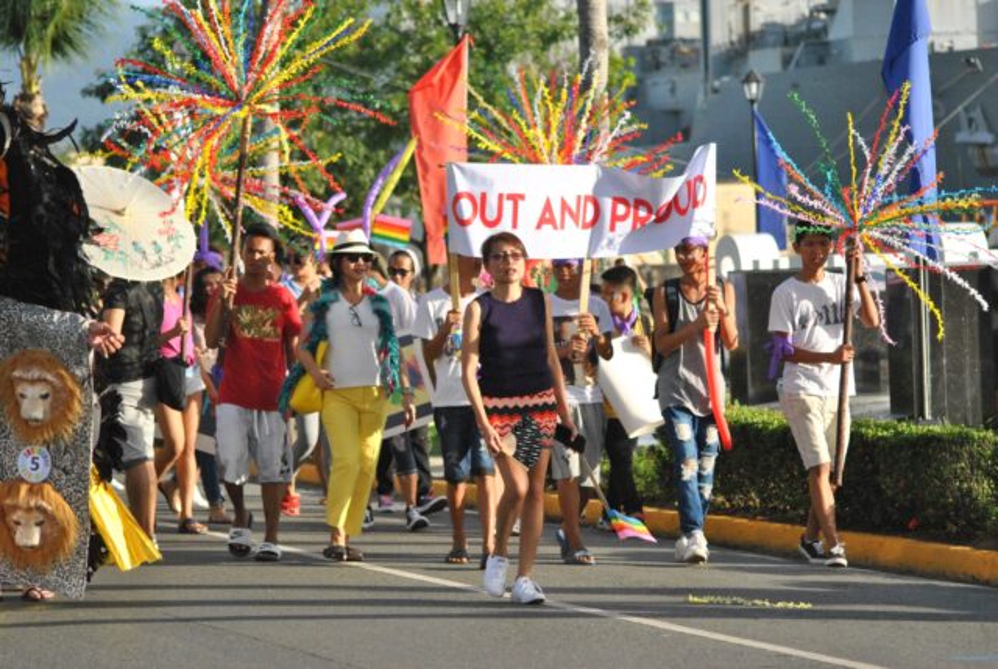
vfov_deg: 8.4
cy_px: 334
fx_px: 4582
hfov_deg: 12.4
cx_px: 499
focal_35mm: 165
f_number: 4.5
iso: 800
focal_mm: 110
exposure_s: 1/4000
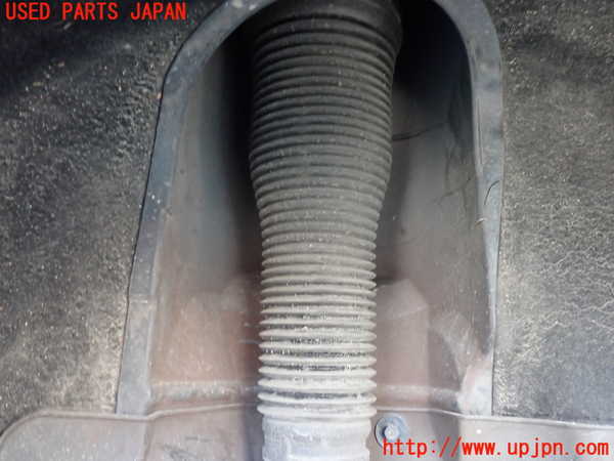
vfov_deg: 46.8
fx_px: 532
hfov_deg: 60.0
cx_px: 307
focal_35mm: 30
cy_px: 230
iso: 500
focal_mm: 5.4
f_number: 2.3
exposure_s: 1/30
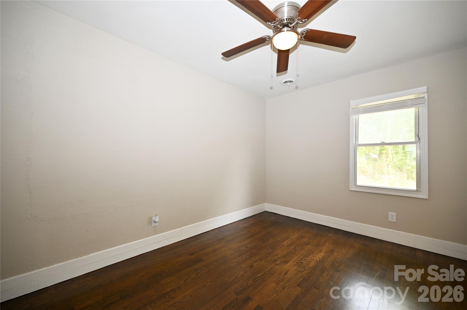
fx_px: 181
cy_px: 155
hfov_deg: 104.3
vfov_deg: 81.1
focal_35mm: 14
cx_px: 234
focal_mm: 14
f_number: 4
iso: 200
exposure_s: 1/60
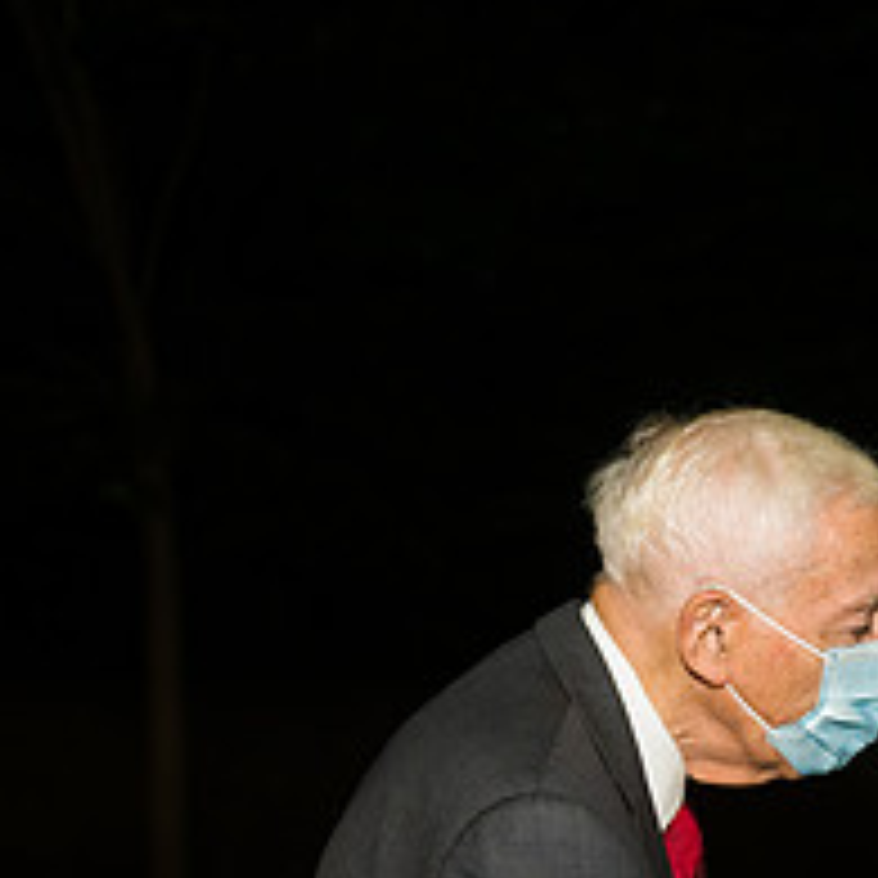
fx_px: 2324
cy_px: 817
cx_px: 1045
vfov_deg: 20.9
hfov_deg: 20.1
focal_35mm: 81
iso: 1000
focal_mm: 32
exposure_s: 1/125
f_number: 3.2
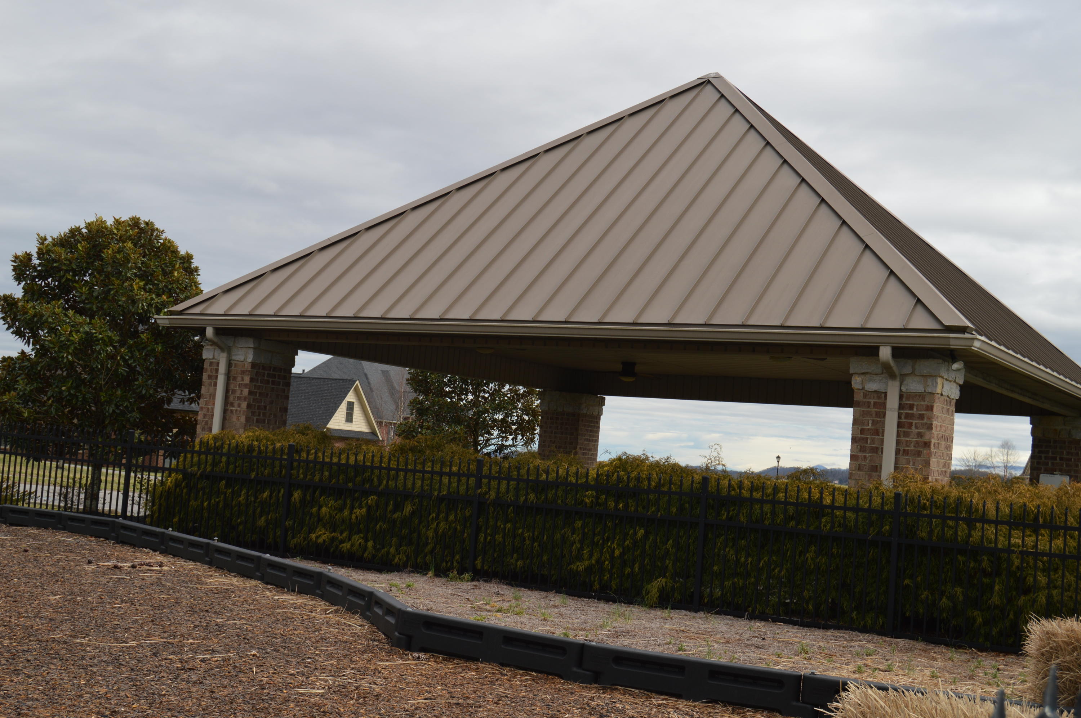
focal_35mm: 46
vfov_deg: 28.9
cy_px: 359
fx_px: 1395
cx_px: 540
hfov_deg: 42.4
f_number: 8
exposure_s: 1/200
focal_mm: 31
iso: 100
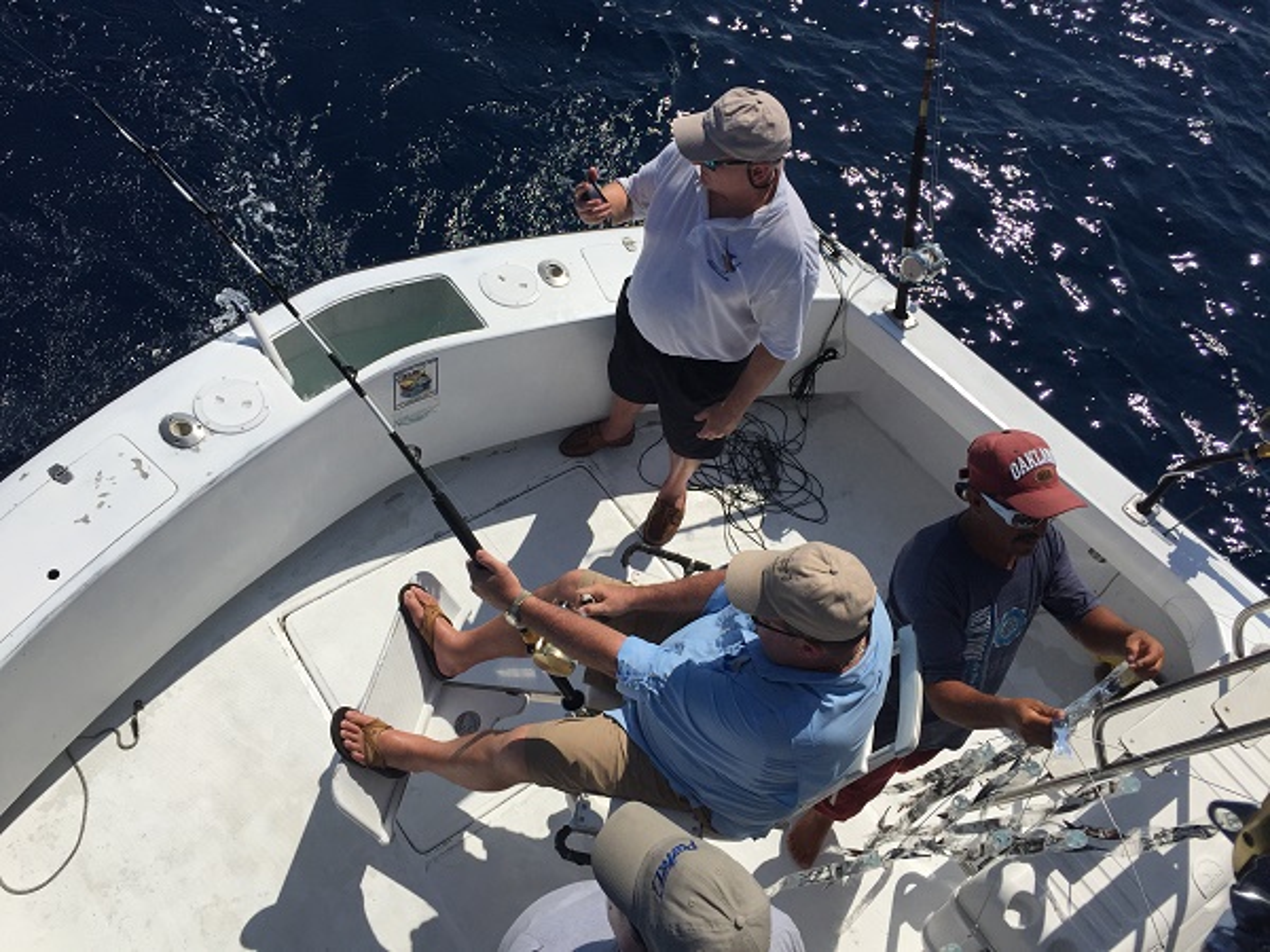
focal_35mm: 29
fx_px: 1064
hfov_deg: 61.7
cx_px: 635
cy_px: 476
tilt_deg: -55.6
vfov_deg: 48.2
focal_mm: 4.15
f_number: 2.2
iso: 32
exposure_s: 1/6623
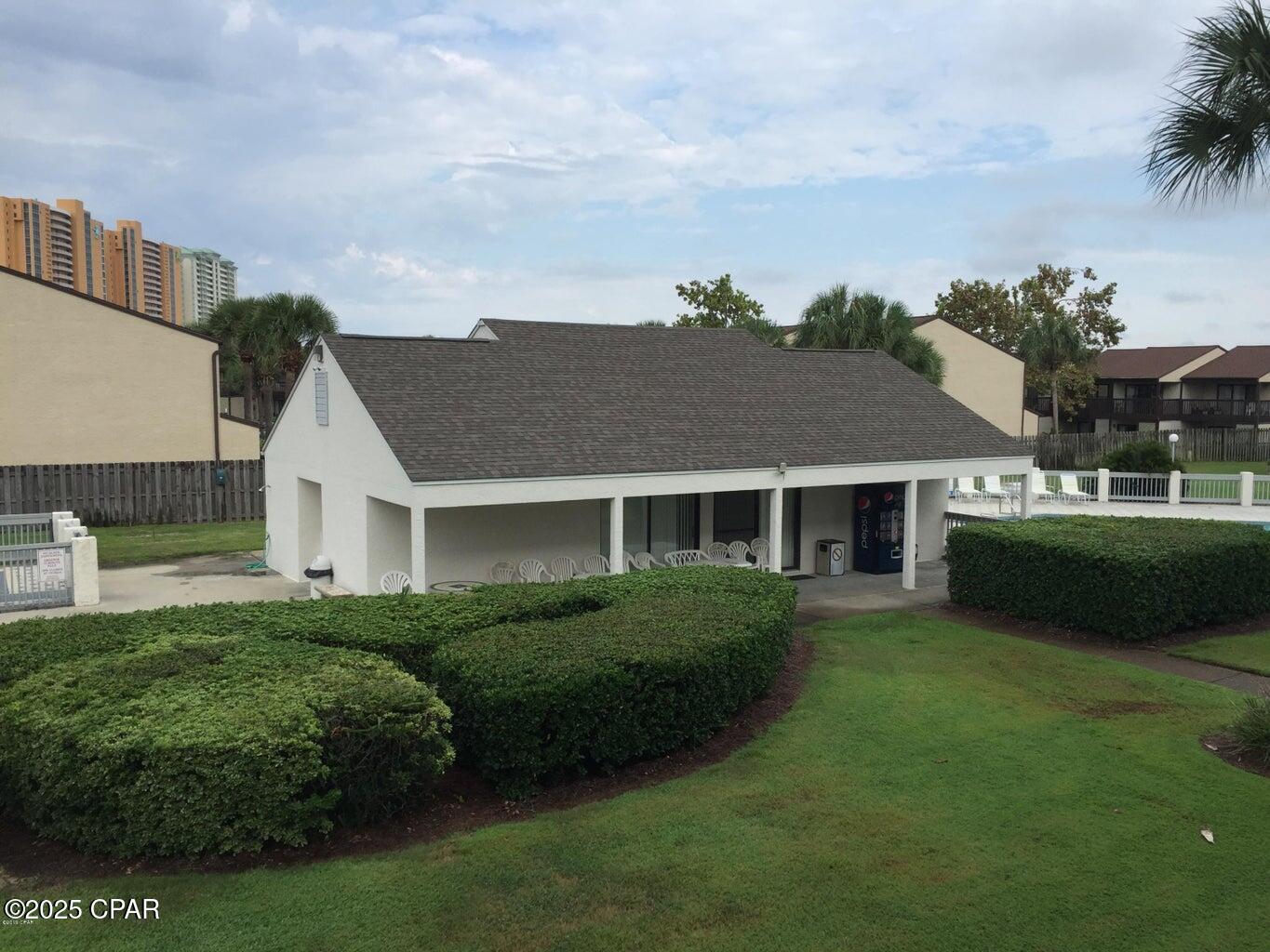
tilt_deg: -5.4
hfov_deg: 61.7
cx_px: 635
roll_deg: -1.3
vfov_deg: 48.2
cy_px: 476
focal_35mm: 29
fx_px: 1064
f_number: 2.2
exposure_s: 1/1364
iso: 32
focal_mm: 4.15
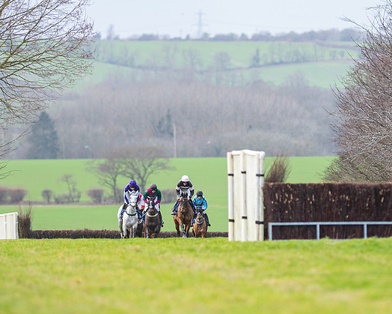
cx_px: 261
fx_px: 7806
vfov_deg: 2.3
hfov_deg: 2.9
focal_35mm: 673
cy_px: 193
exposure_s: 1/1250
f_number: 4
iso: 1000
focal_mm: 300
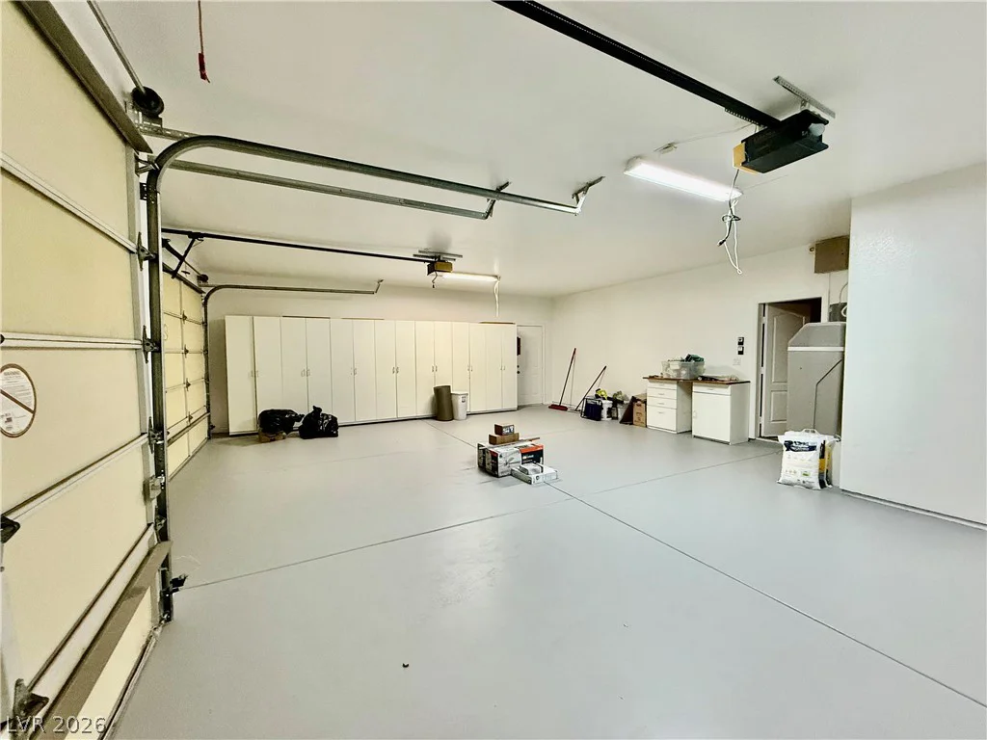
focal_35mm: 14
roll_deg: +0.3
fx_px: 399
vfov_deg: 85.7
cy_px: 370
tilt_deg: -2.8
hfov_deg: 102.1
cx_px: 494
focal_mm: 2.22
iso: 400
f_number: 2.2
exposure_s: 1/60
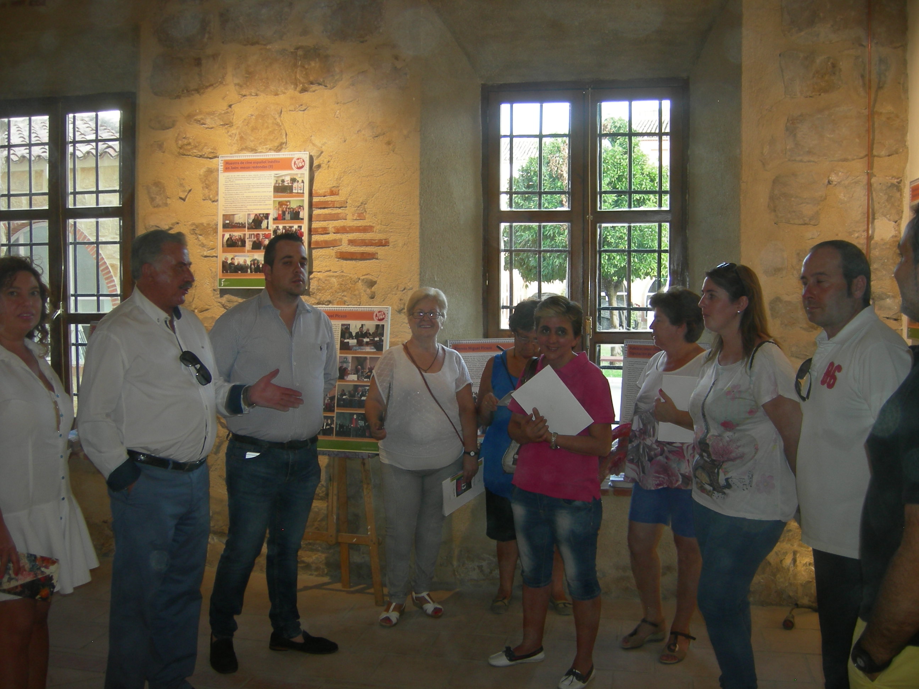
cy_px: 344
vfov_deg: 39.7
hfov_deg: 51.4
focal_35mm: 36
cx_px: 460
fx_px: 956
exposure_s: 1/30
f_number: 2.7
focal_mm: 7.5
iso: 64
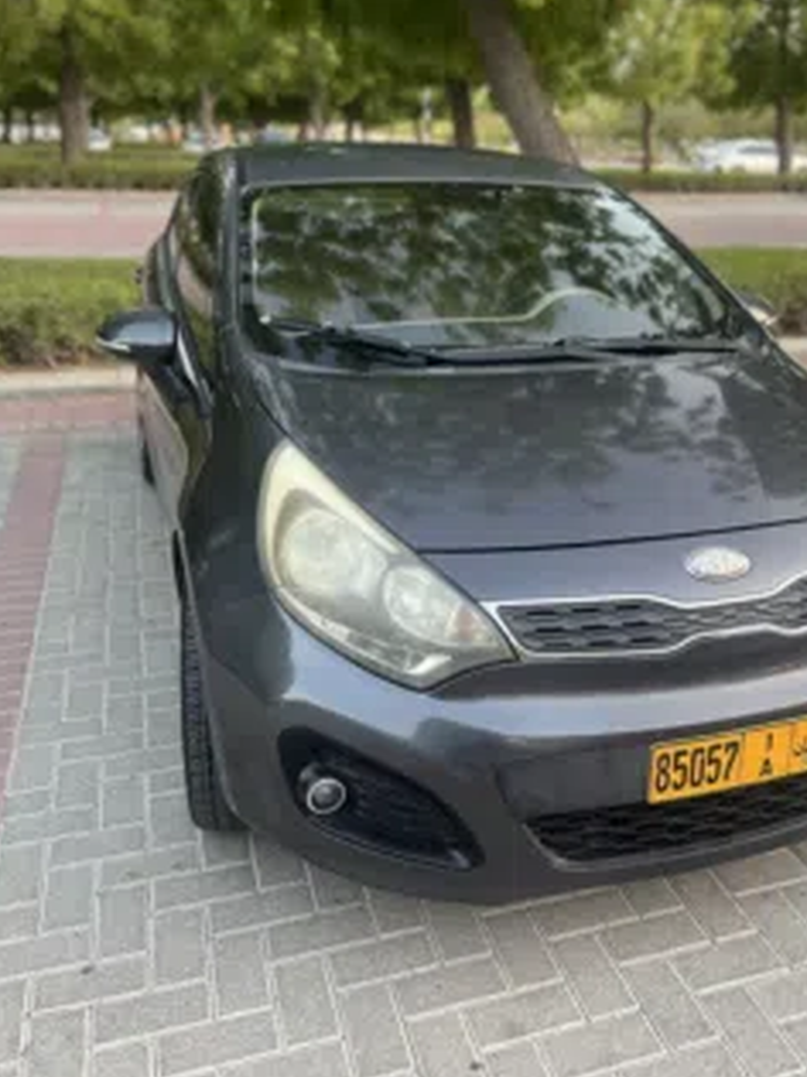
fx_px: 1026
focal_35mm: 33
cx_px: 492
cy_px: 475
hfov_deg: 42.7
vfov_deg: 55.2
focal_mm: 5.1
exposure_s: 1/88
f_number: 1.6
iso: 125
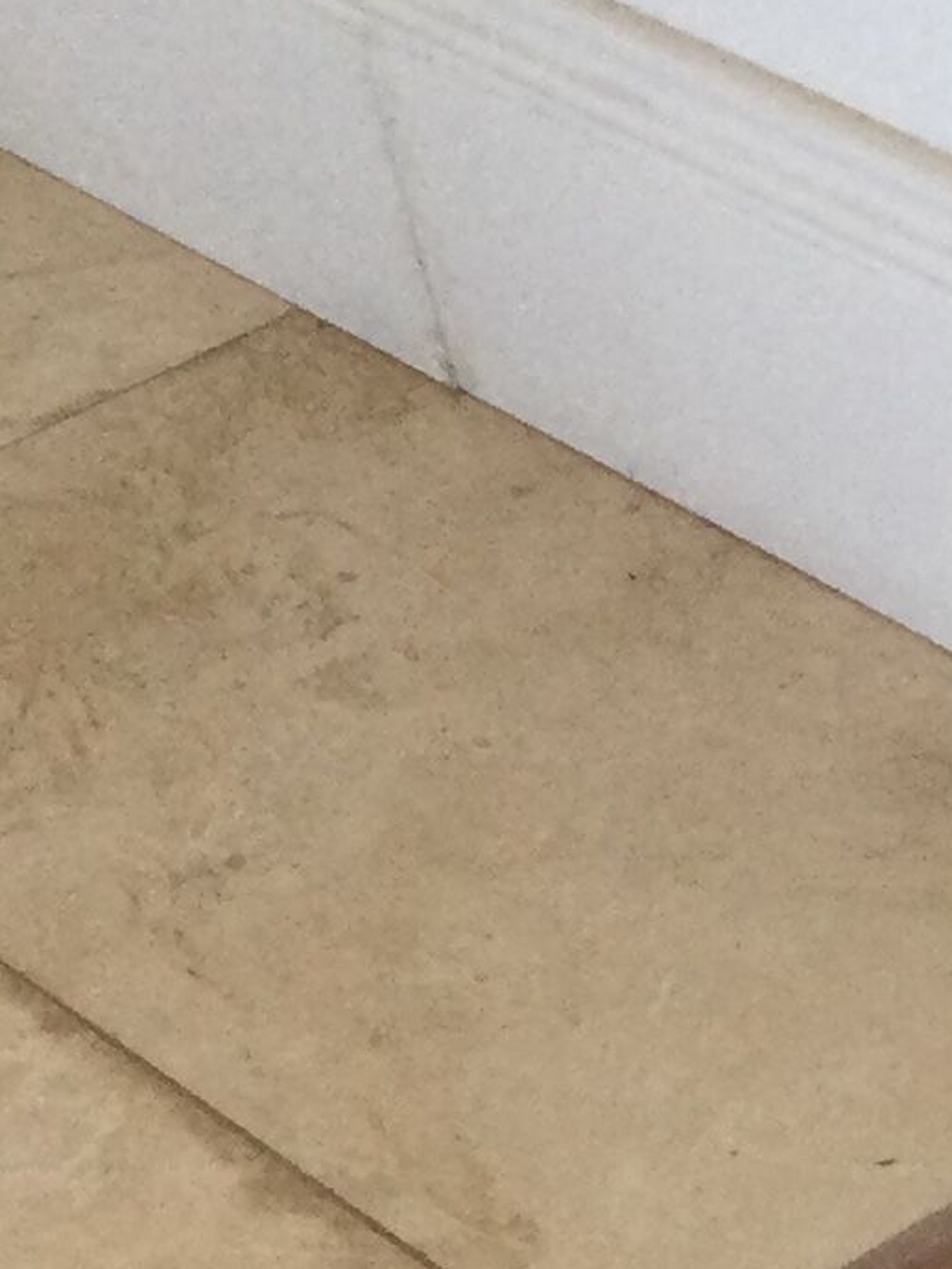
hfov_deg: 9.4
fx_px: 5390
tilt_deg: -43.6
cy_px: 1837
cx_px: 1930
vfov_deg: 12.8
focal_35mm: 147
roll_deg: +7.0
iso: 25
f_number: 2.4
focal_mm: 3.3
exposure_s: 1/33
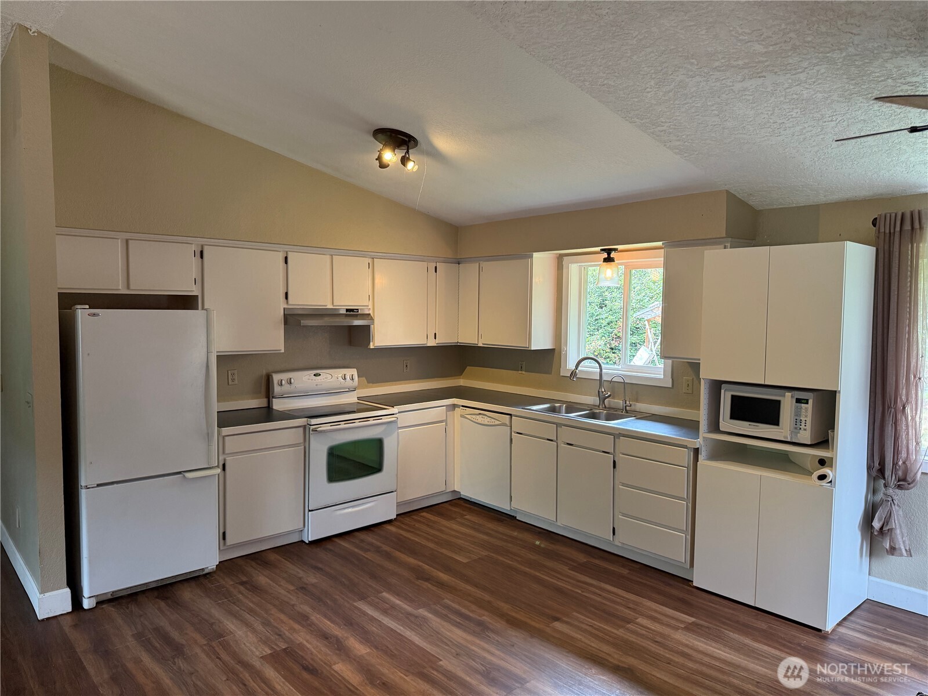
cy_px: 348
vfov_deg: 56.8
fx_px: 643
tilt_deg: -3.9
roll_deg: -0.9
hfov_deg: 71.6
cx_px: 464
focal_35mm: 24
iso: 320
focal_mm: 6.76
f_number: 1.78
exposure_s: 1/120
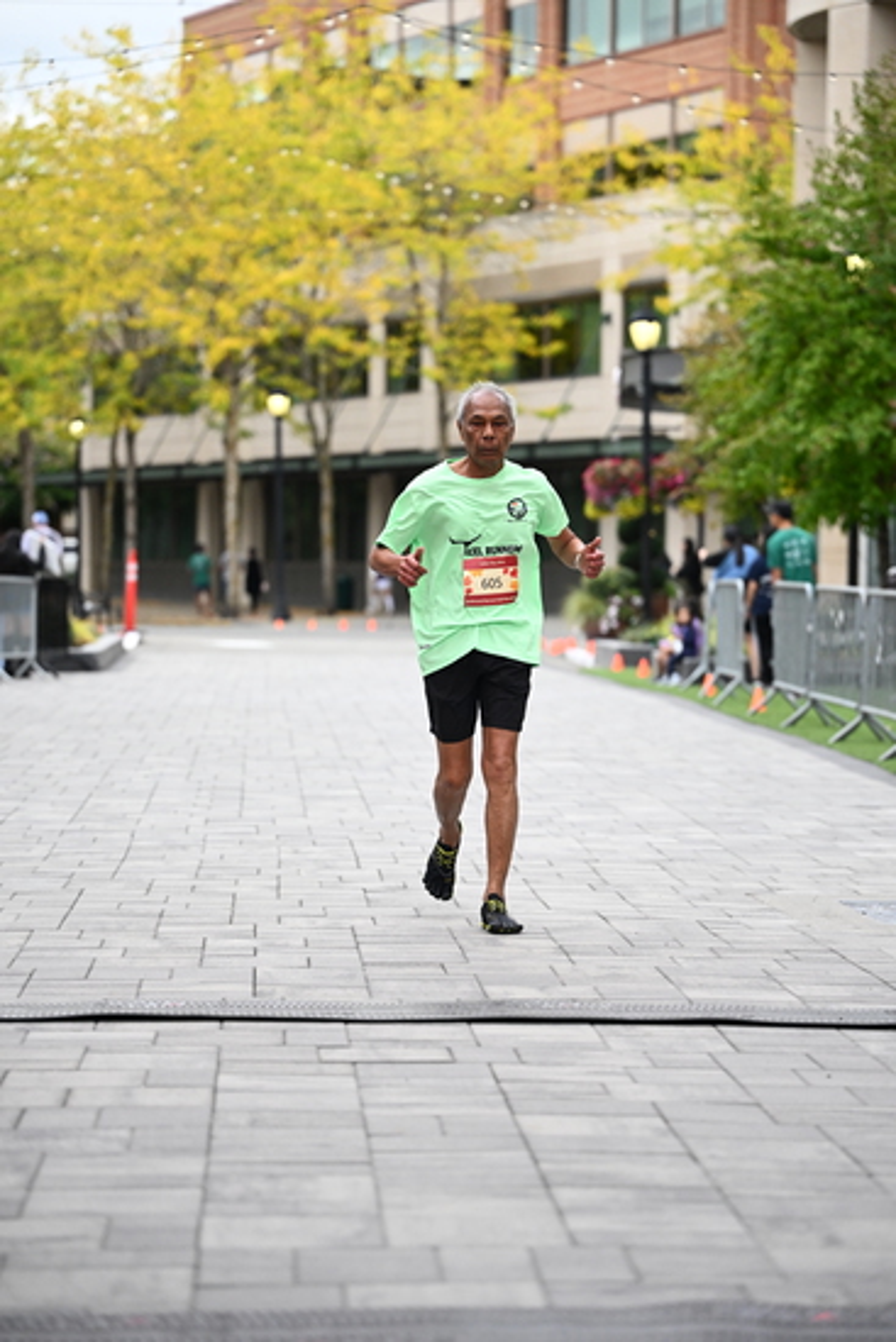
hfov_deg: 13.4
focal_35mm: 102
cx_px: 448
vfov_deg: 20.0
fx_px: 3805
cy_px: 671
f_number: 2.8
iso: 1600
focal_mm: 102
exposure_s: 1/5000
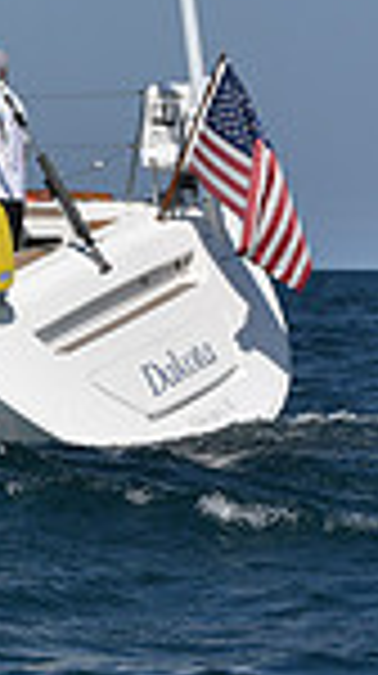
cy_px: -137
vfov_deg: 6.8
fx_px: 5668
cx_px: -846
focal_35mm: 317
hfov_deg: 3.7
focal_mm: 78
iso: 250
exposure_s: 1/1600
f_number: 9
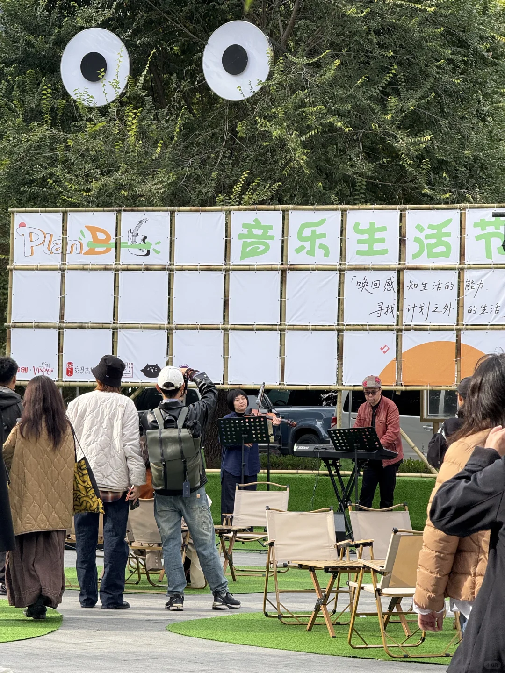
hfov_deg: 12.3
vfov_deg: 16.4
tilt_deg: +2.2
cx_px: 252
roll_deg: -0.1
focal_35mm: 120
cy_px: 336
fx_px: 2334
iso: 50
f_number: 2.8
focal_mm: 15.66
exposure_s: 1/497
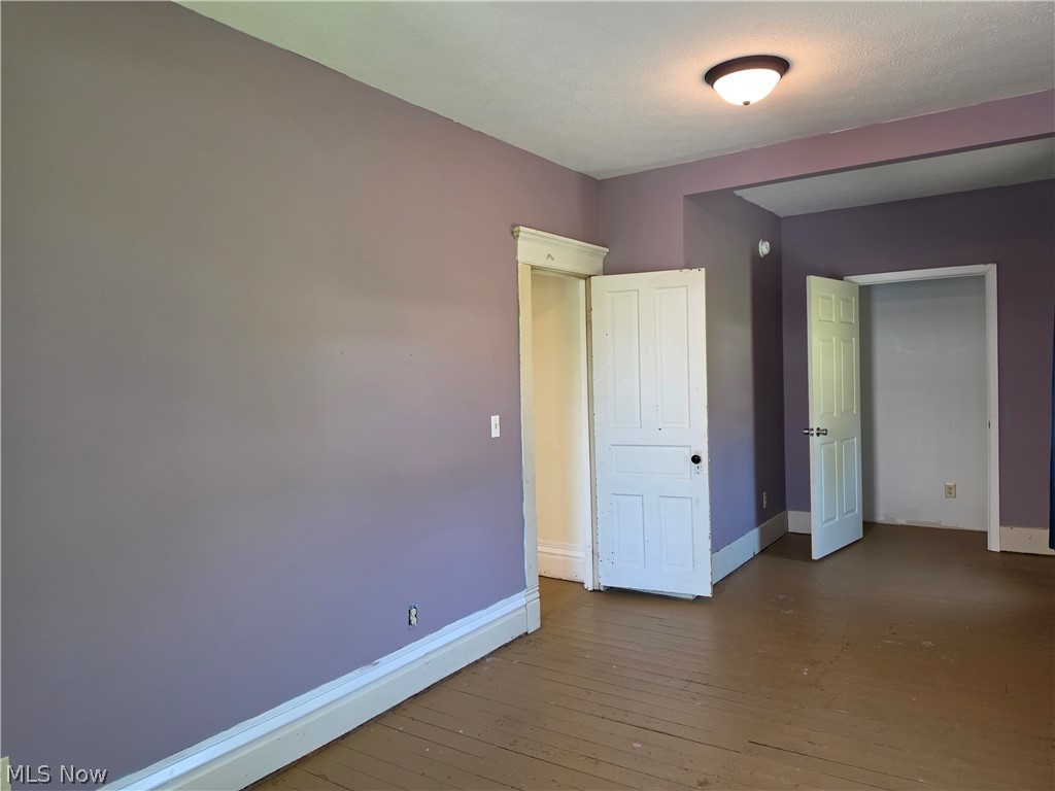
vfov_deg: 58.9
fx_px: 701
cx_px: 528
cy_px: 396
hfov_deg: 73.9
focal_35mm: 23
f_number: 1.4
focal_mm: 6.5
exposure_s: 1/120
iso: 320
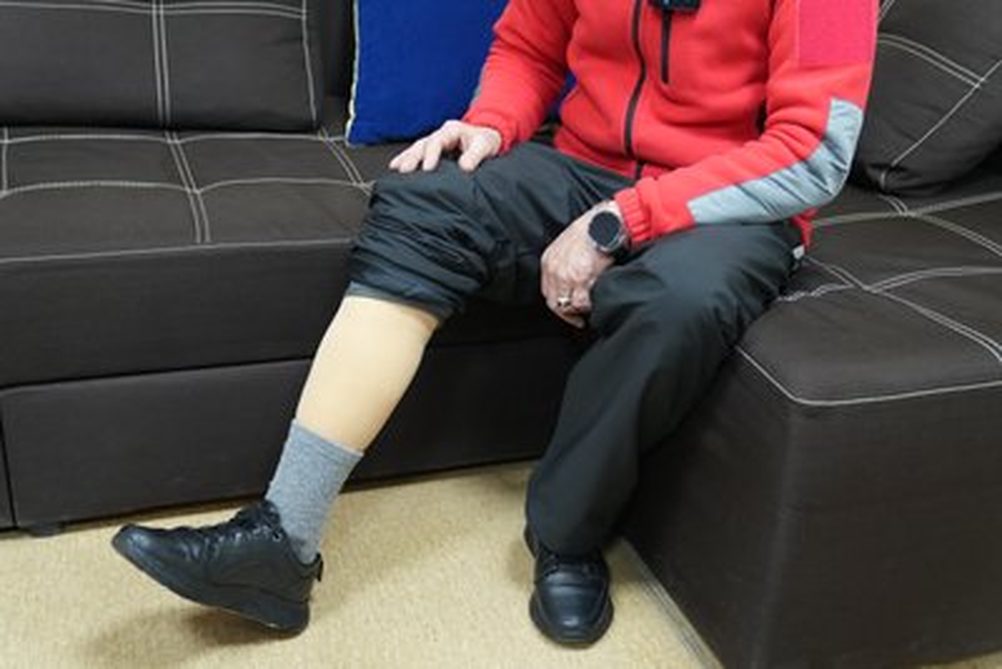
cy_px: 334
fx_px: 1086
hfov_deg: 49.5
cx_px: 501
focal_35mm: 39
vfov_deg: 34.2
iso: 3200
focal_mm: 39
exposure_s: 1/160
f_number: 2.8
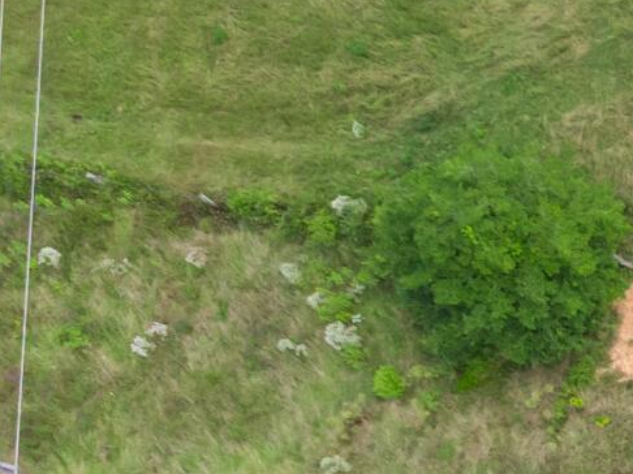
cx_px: 1681
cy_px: 854
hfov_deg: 10.7
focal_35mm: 148
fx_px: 2705
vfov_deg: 9.5
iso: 100
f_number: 2.8
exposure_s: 1/120
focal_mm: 12.29
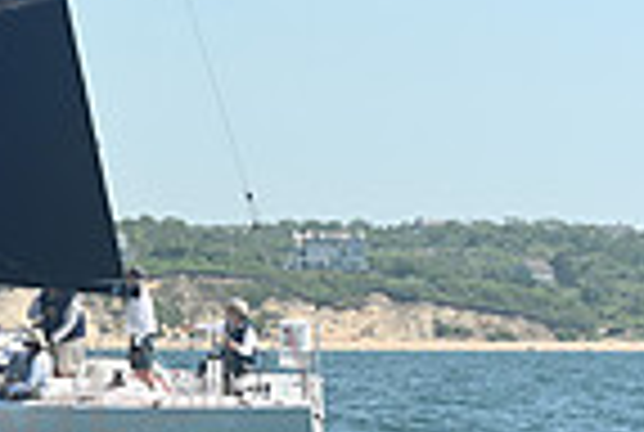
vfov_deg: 4.9
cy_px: -173
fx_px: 5073
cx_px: -621
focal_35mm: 283
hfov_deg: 7.0
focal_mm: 70
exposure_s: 1/1000
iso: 320
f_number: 6.3
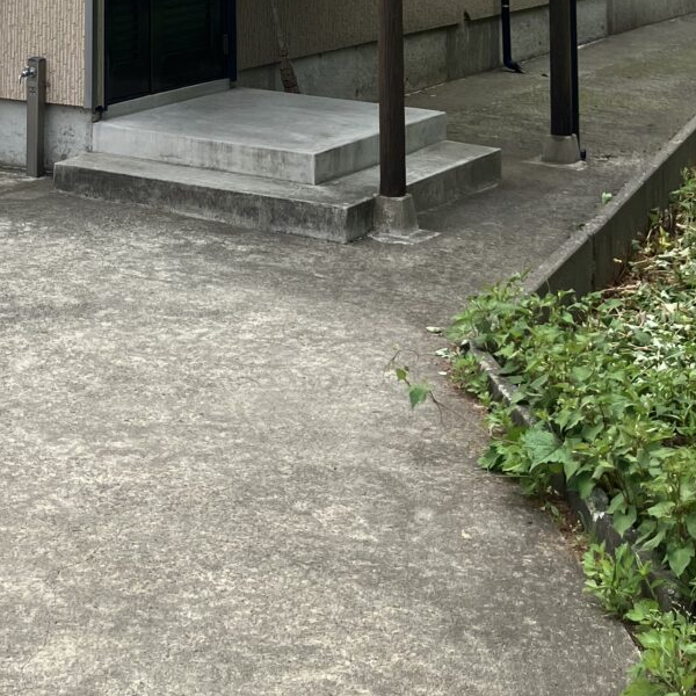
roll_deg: -0.7
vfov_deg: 19.9
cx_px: 108
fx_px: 1752
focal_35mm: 77
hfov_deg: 22.1
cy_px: -296
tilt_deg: +6.1
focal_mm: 3.99
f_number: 1.8
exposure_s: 1/1312
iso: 32
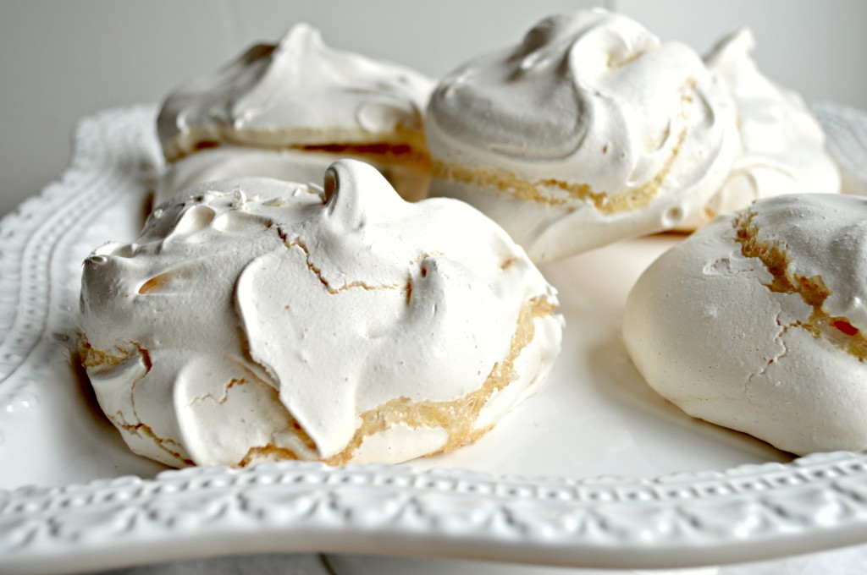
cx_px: 434
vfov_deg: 28.0
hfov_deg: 41.2
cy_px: 288
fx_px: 1155
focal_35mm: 48
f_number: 5.6
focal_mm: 32
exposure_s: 1/125
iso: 100
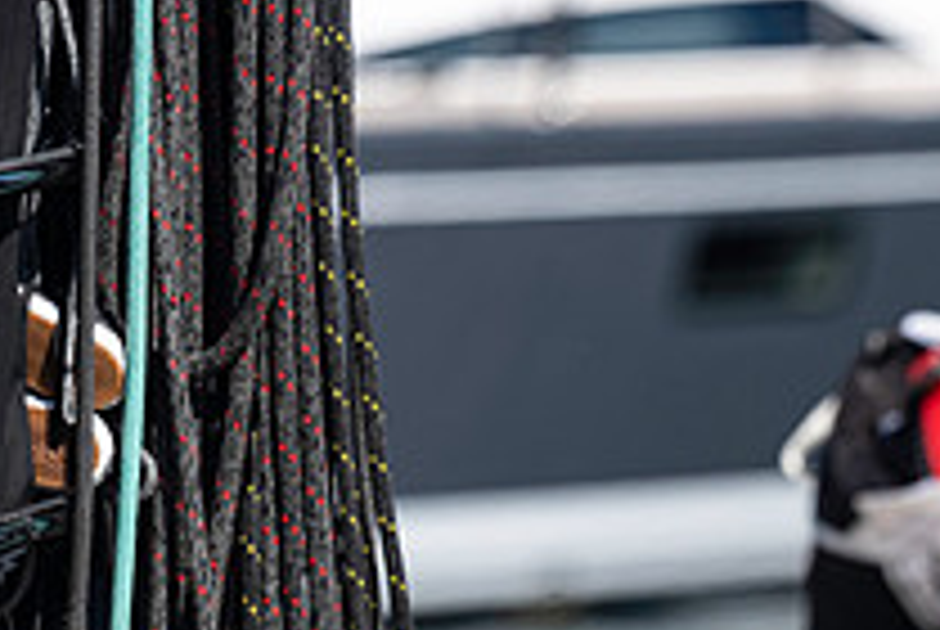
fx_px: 21755
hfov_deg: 2.5
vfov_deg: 1.7
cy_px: 812
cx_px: 1115
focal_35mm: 832
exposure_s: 1/1000
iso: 100
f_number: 4
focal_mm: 300
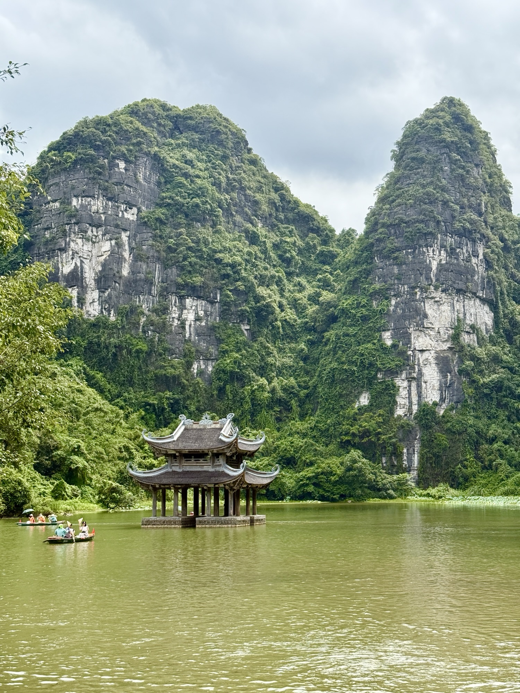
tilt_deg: +9.1
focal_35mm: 48
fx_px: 961
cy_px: 346
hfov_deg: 30.3
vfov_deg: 39.7
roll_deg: +0.1
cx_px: 260
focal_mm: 6.76
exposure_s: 1/2415
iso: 100
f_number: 1.78
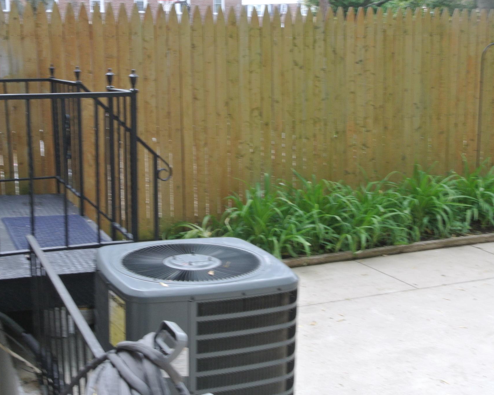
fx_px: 746
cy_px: 199
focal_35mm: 51
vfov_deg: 29.7
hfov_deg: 36.6
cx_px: 208
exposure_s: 1/40
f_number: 4.5
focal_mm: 16.9
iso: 400
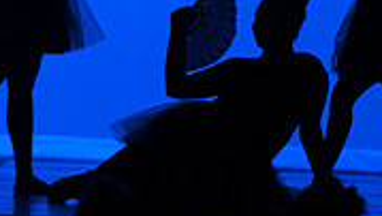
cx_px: 102
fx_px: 4632
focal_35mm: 457
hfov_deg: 4.7
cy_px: -71
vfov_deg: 2.7
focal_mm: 135
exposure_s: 1/200
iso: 3200
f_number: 2.8
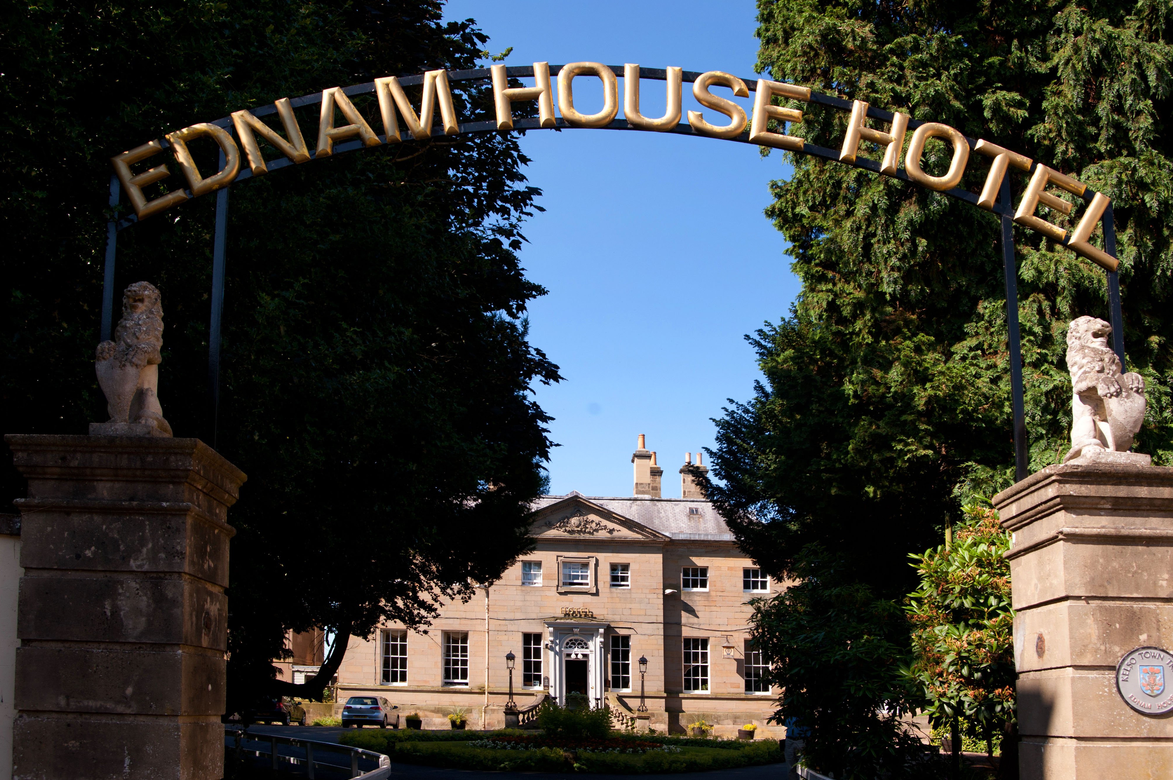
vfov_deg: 39.9
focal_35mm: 33
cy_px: 408
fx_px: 1075
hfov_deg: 57.2
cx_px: 619
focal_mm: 31
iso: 200
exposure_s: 1/400
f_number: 8
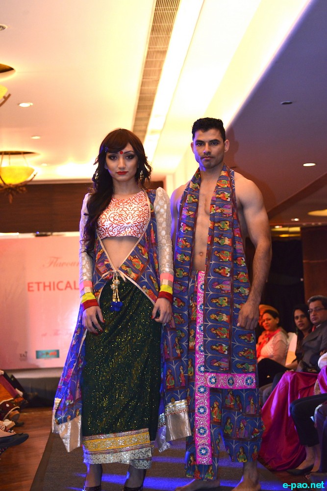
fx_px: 953
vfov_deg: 28.8
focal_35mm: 70
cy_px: 246
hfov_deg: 19.5
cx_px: 164
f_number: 4.5
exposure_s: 1/125
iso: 3200
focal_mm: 70
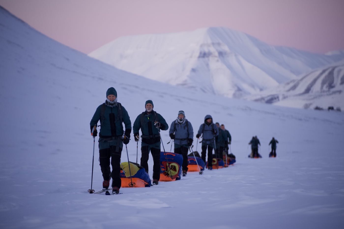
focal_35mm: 150
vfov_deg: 9.1
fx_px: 1433
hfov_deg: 13.7
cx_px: 172
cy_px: 114
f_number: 2.8
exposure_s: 1/320
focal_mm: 150
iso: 500
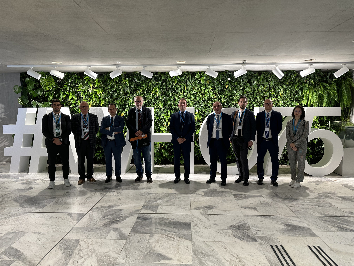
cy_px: 133
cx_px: 177
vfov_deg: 56.8
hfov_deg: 71.6
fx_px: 245
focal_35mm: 24
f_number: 1.78
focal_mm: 6.86
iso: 160
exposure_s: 1/121
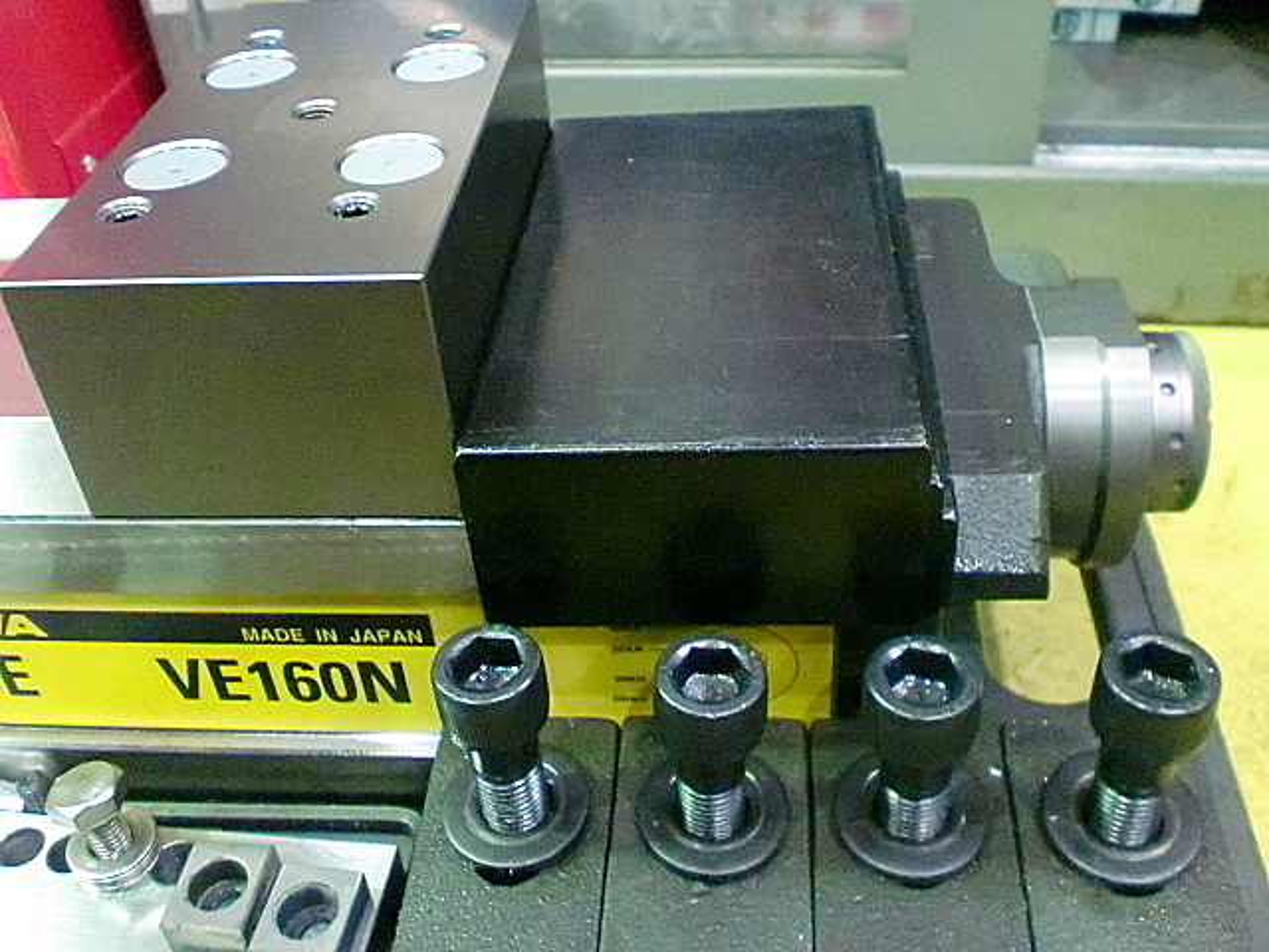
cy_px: 476
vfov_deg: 40.7
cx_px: 634
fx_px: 1283
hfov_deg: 52.6
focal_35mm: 35
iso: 1600
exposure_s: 1/50
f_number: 3.1
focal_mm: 6.3
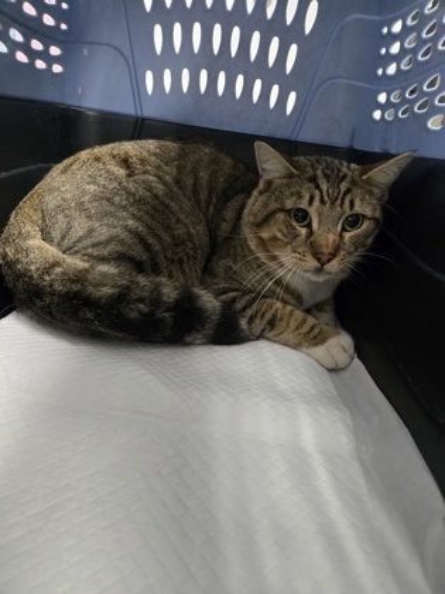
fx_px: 394
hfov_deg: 58.9
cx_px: 222
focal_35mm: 23
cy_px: 297
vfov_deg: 73.9
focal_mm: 5.4
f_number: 1.8
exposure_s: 1/60
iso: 640
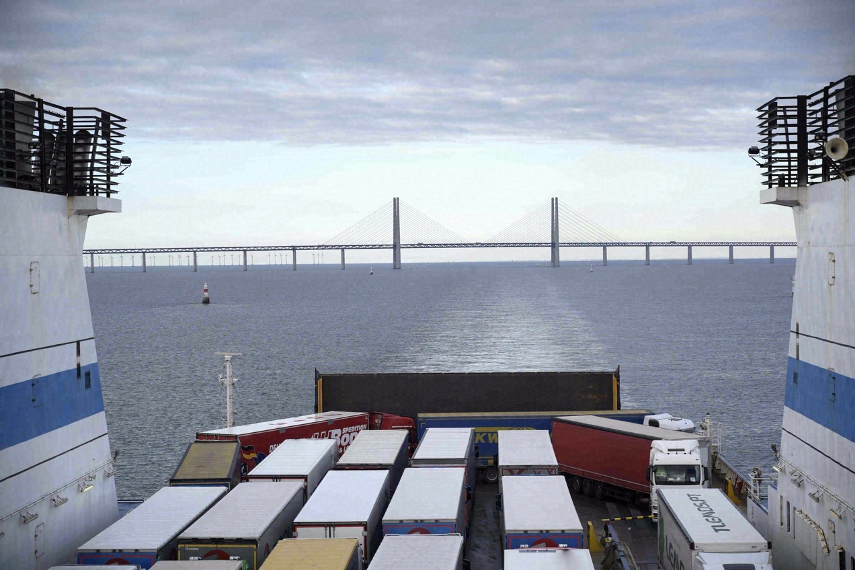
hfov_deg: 28.8
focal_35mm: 70
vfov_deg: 19.5
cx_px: 428
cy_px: 285
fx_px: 1662
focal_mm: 70
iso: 100
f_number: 4
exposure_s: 1/800
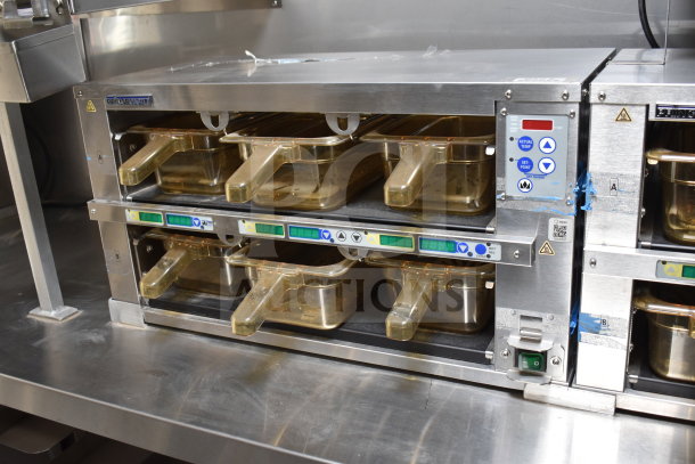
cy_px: 232
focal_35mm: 36
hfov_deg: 53.1
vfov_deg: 36.9
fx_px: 695
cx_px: 348
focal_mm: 24
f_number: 3.8
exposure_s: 1/40
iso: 640
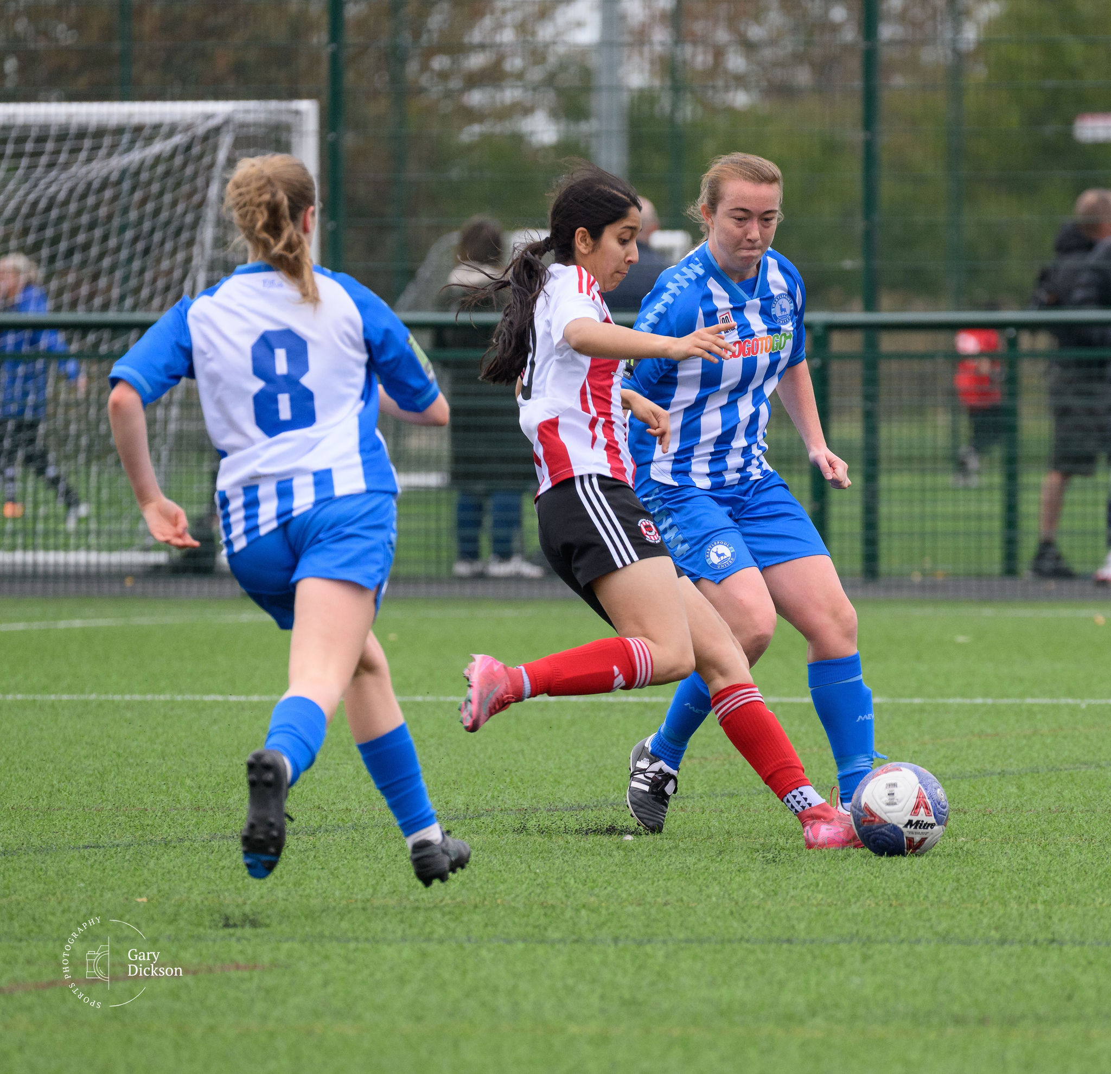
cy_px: 715
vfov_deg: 3.3
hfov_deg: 3.4
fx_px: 18703
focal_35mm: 524
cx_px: 756
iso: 1100
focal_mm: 290
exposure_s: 1/1250
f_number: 5.3
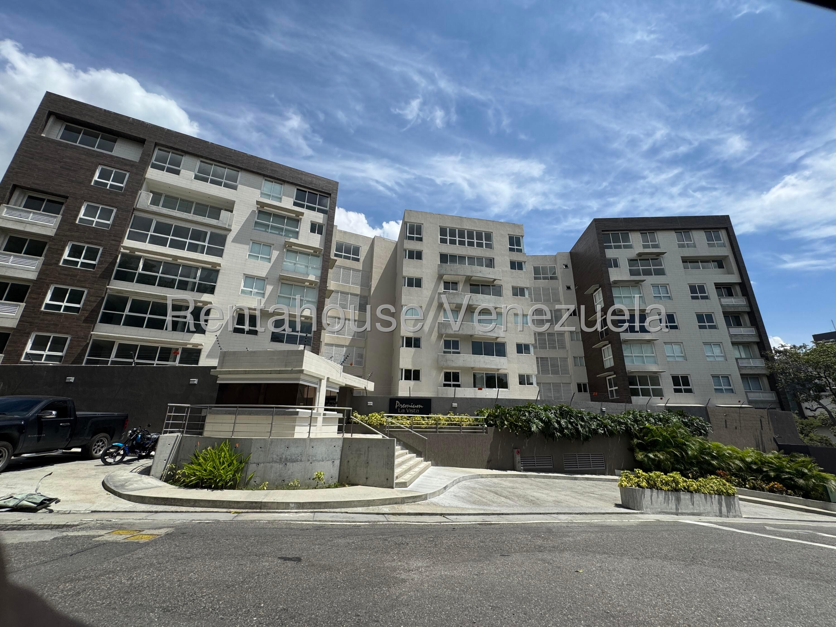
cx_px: 418
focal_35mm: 14
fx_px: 338
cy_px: 314
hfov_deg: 102.1
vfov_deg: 85.7
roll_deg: +0.8
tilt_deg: +17.6
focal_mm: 2.22
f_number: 2.2
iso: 50
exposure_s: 1/2985
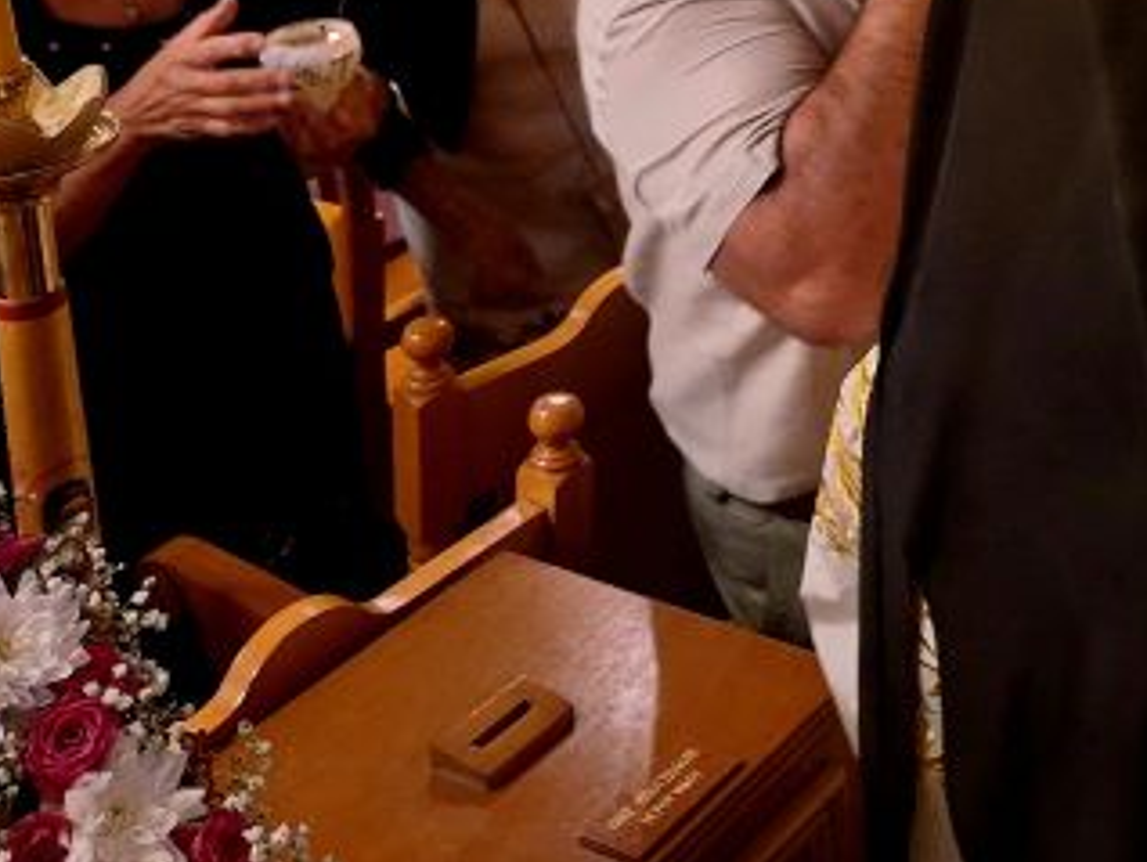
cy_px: -337
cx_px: 1169
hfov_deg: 27.9
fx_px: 2155
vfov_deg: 20.2
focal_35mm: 65
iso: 160
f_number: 1.8
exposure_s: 1/50
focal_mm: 5.54
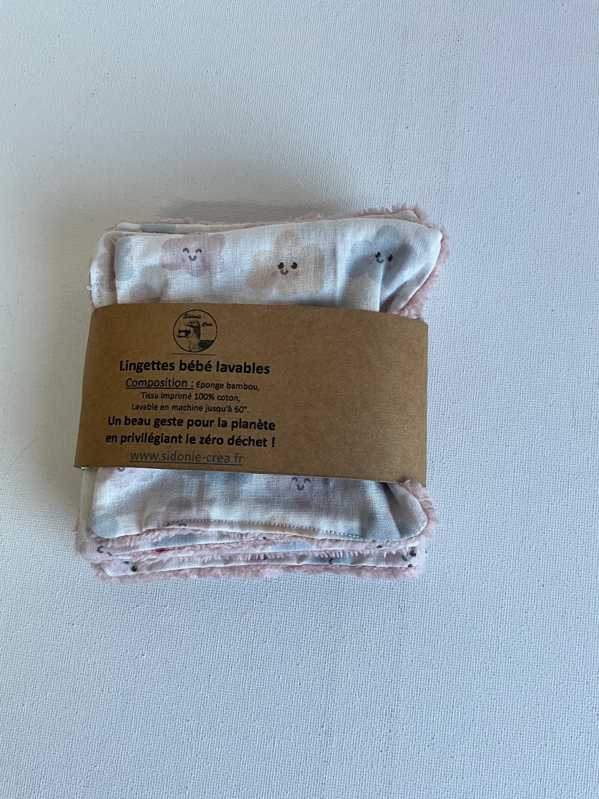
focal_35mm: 29
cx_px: 300
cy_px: 400
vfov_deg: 61.7
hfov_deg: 48.2
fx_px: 669
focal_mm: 3
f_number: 1.8
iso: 32
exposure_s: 1/122
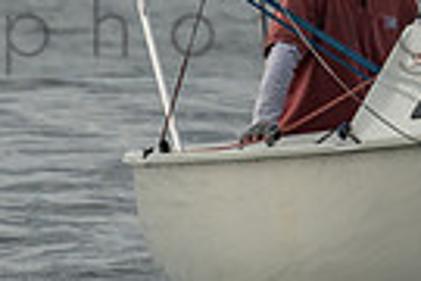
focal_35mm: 1557
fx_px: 18207
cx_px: 521
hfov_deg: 1.3
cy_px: -493
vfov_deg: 0.9
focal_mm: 200
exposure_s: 1/1600
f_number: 6.3
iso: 100
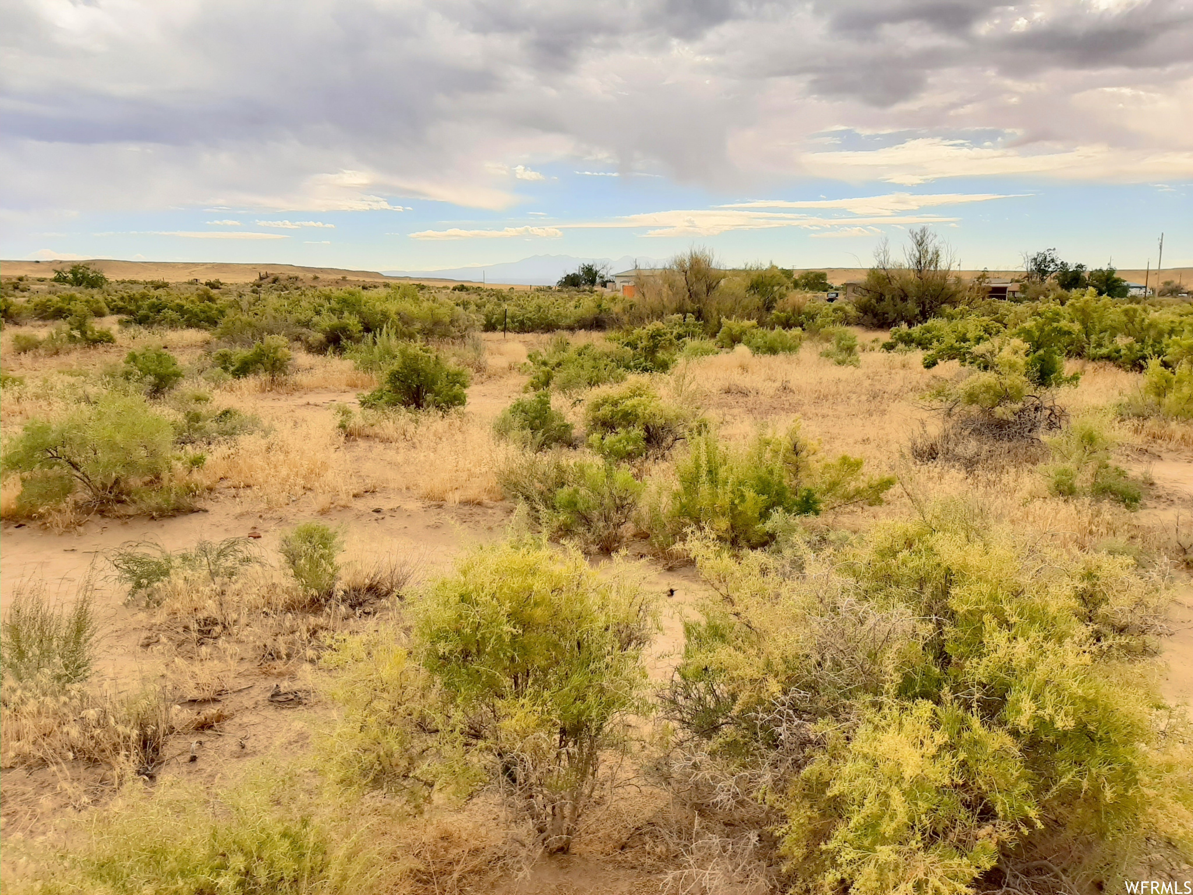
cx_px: 596
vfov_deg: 53.1
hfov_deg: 67.3
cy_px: 448
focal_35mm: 26
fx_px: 896
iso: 40
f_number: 1.7
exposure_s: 1/2639
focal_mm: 3.93
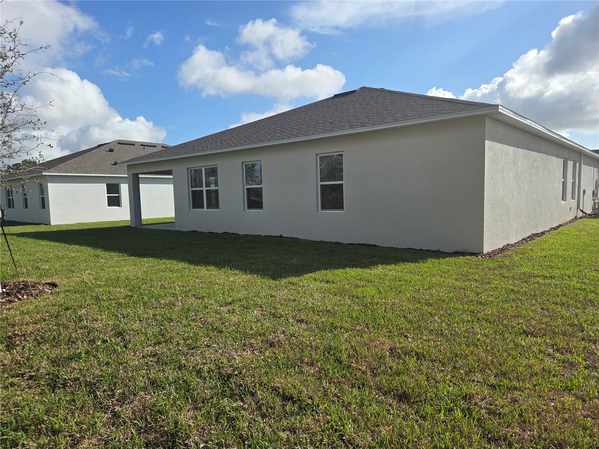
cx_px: 300
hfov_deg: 73.9
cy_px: 224
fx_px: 398
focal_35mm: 23
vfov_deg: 58.9
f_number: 1.8
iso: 80
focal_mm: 5.4
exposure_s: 1/5399
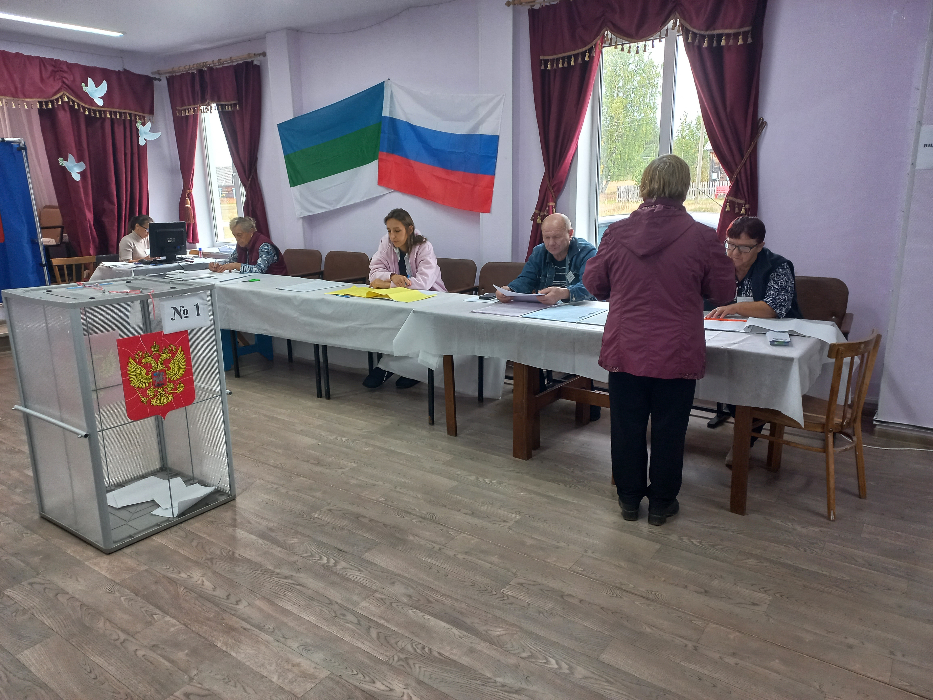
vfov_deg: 54.9
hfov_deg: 69.4
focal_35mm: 25
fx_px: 674
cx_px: 466
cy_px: 350
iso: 125
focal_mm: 4.6
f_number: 1.8
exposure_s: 1/50
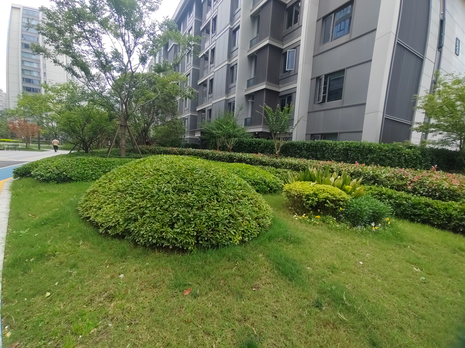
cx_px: 232
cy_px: 174
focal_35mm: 16
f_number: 2.2
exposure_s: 1/476
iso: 100
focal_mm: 1.68
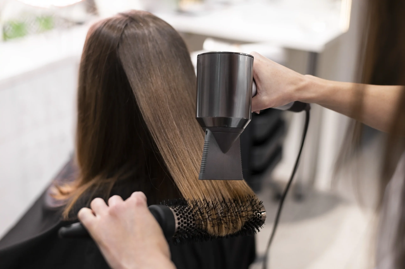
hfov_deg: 39.6
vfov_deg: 27.0
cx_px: 202
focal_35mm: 50
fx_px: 562
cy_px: 134
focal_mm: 50
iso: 640
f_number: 2.5
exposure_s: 1/320
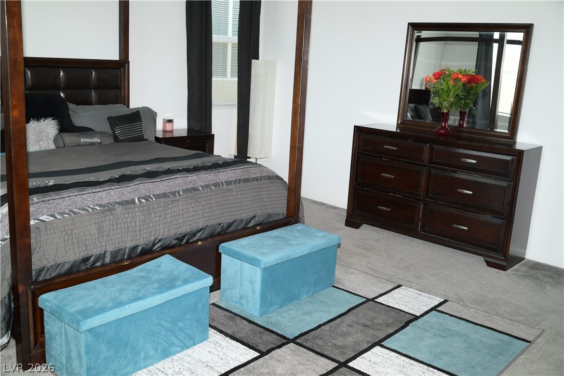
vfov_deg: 37.9
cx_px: 282
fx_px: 548
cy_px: 188
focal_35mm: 35
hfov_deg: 54.4
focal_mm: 35
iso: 320
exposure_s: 1/60
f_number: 5.6
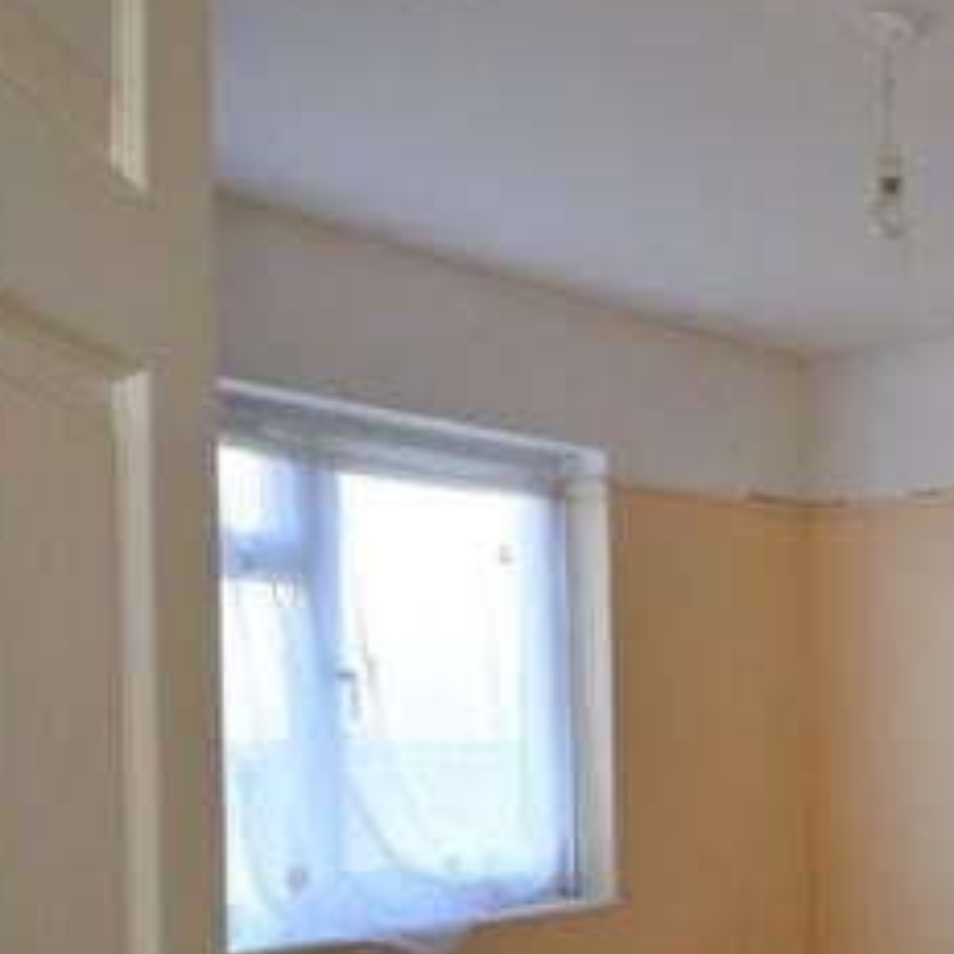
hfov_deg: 29.6
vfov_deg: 39.3
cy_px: 714
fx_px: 1297
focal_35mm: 42
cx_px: 1326
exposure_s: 1/100
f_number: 5
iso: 400
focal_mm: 11.5
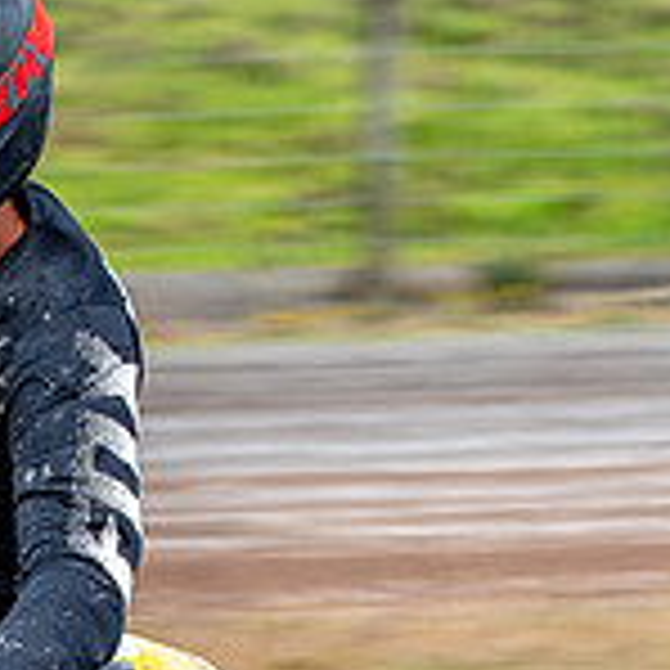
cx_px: -589
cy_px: 1037
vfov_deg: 1.7
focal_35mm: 1052
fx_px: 23037
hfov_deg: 1.7
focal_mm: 185
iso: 200
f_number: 8
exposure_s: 1/320
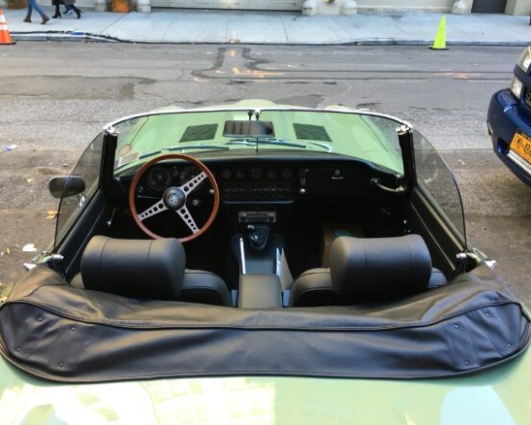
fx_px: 487
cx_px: 257
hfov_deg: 57.2
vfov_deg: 47.1
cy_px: 211
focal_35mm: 31
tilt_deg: -26.4
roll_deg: -2.0
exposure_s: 1/40
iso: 25
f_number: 2.2
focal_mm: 4.15
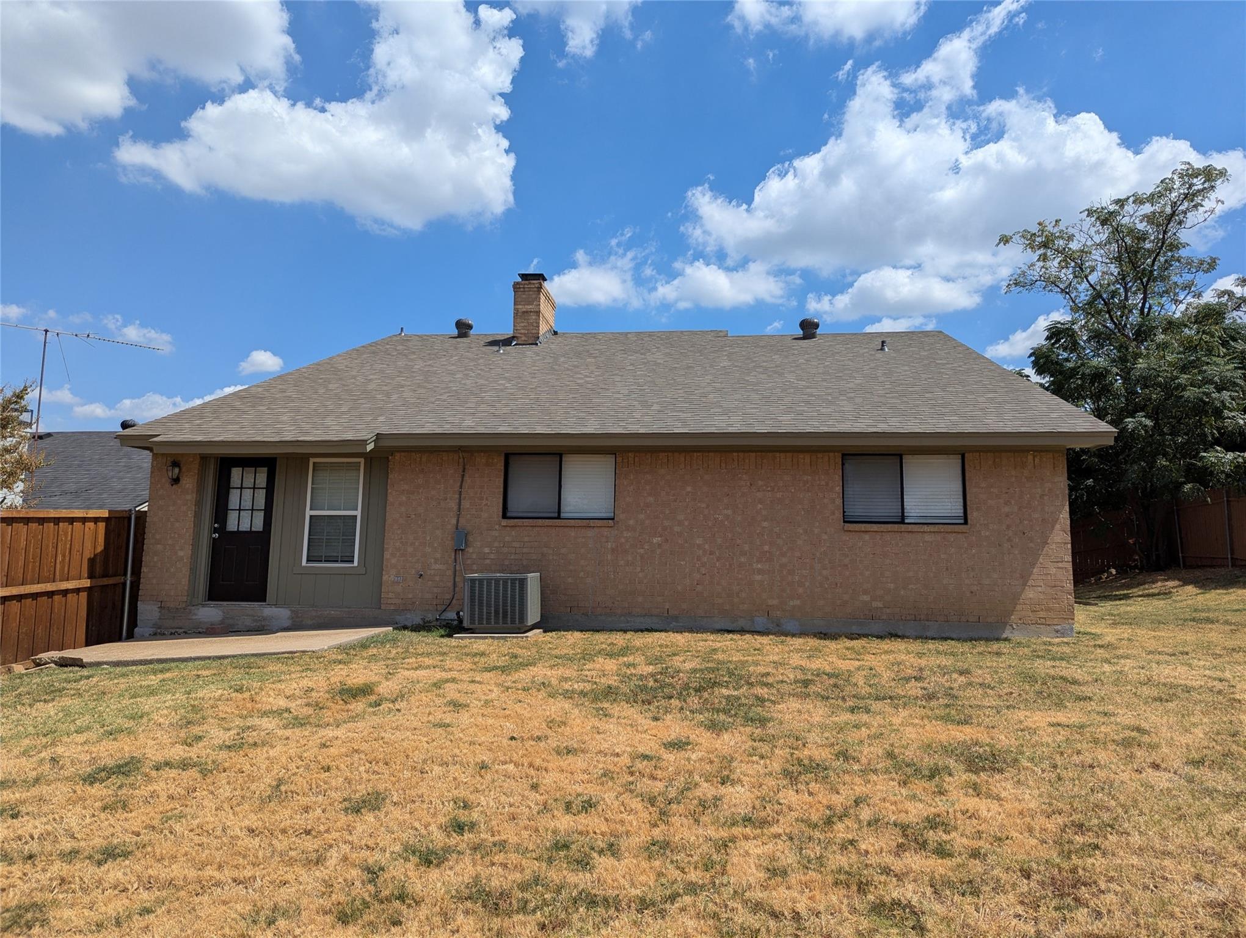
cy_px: 469
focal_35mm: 24
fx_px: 865
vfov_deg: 56.9
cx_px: 623
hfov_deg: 71.5
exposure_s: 1/3650
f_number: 1.85
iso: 44
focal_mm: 6.81
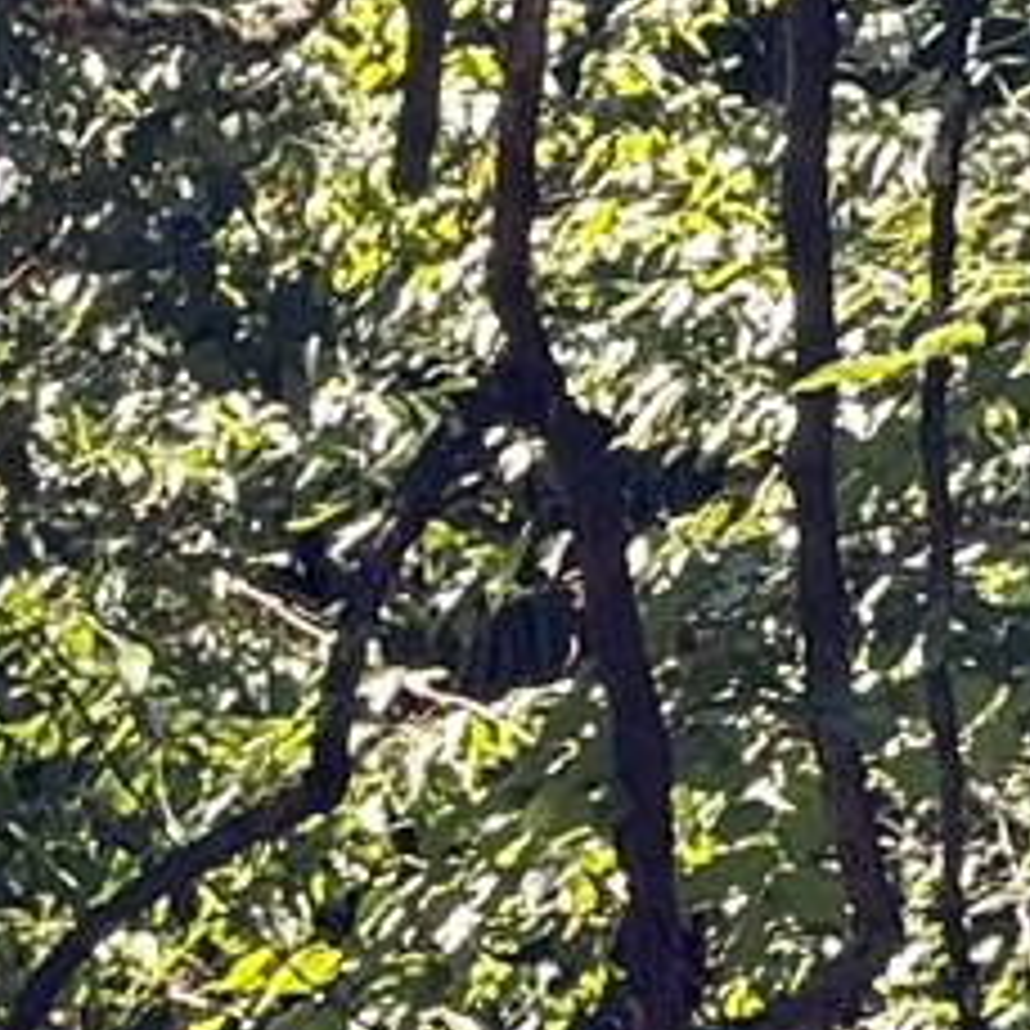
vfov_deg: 2.2
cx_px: -1934
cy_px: 1601
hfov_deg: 2.2
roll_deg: -1.3
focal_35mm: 790
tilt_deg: -0.8
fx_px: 26595
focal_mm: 16.89
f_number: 2.8
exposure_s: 1/121
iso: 50
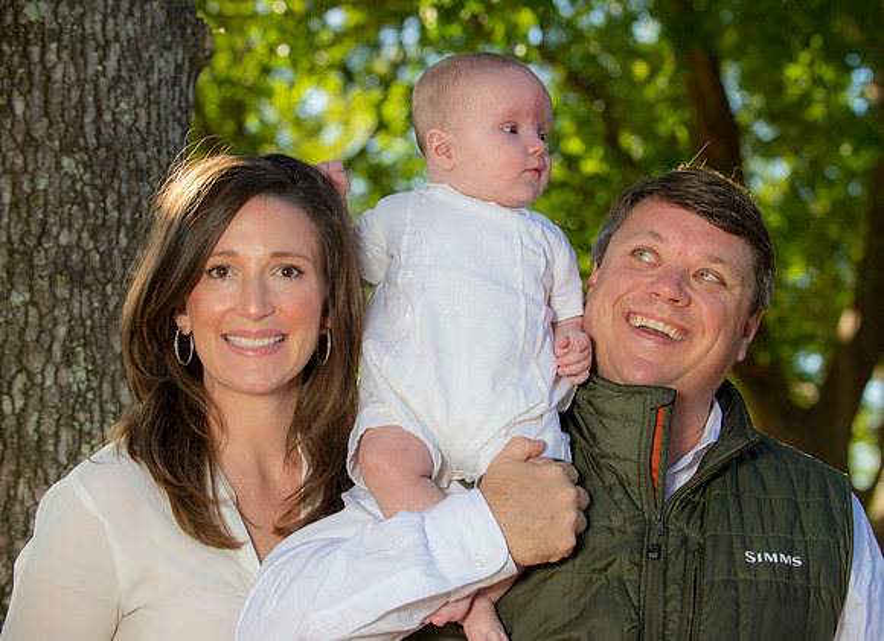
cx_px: 465
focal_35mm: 85
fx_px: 2141
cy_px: 320
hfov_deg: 23.3
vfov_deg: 17.0
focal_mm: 80
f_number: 7.1
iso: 200
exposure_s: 1/250
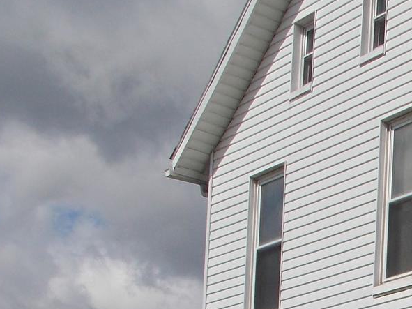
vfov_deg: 13.3
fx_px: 1238
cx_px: 596
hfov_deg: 17.3
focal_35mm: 104
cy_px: 487
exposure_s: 1/200
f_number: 10.6
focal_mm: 5.3
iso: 80
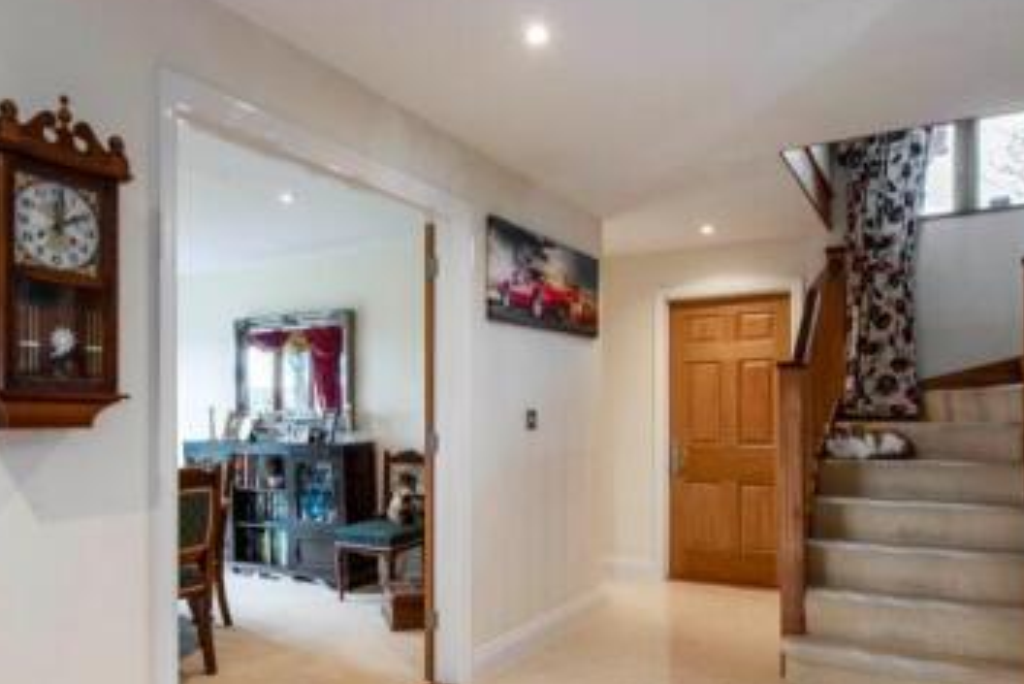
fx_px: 740
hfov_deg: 69.3
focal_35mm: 26
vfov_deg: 48.8
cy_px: 453
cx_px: 471
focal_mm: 14
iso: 320
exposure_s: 1/15
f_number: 9
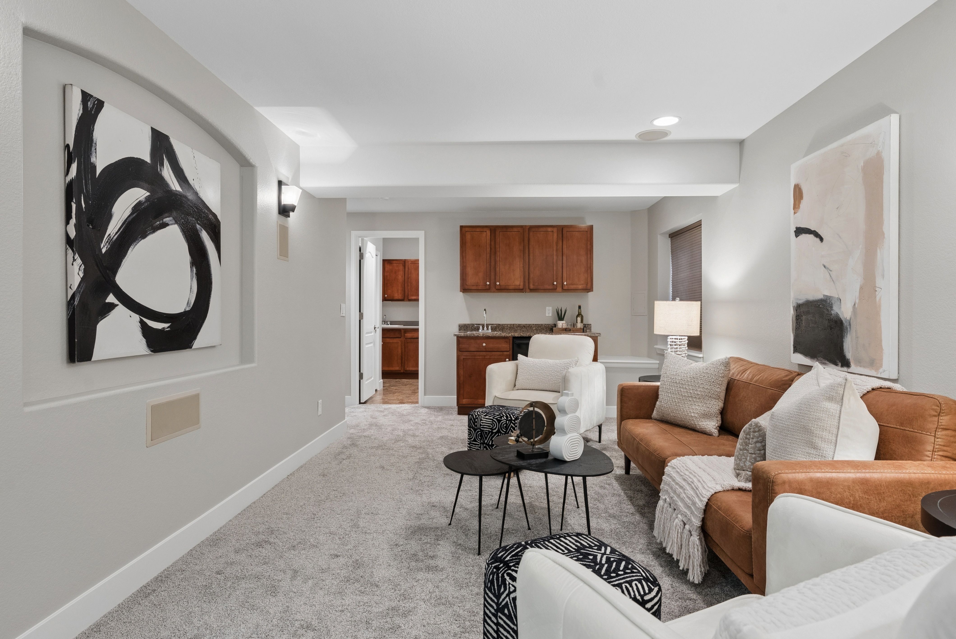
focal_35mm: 19
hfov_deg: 86.9
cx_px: 478
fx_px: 505
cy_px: 320
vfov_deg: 64.6
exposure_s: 1/15
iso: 800
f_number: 8
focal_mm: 19
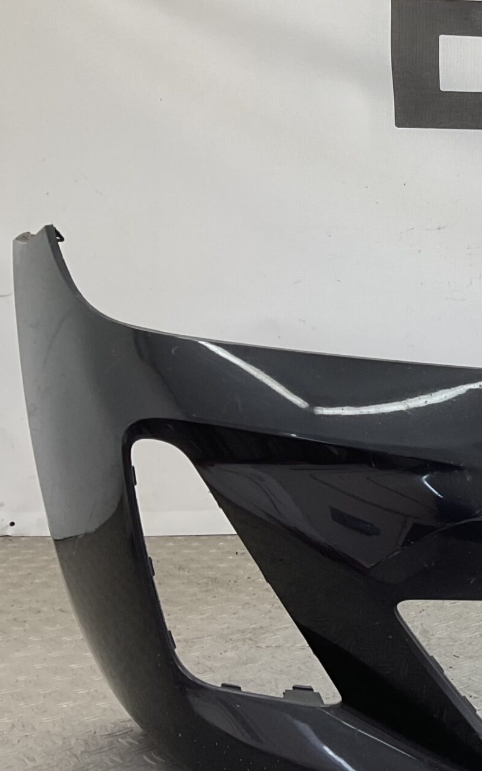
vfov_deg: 33.0
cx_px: 766
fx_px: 1303
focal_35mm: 62
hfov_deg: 18.2
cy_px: 397
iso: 16
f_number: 1.8
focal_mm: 3
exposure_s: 1/150
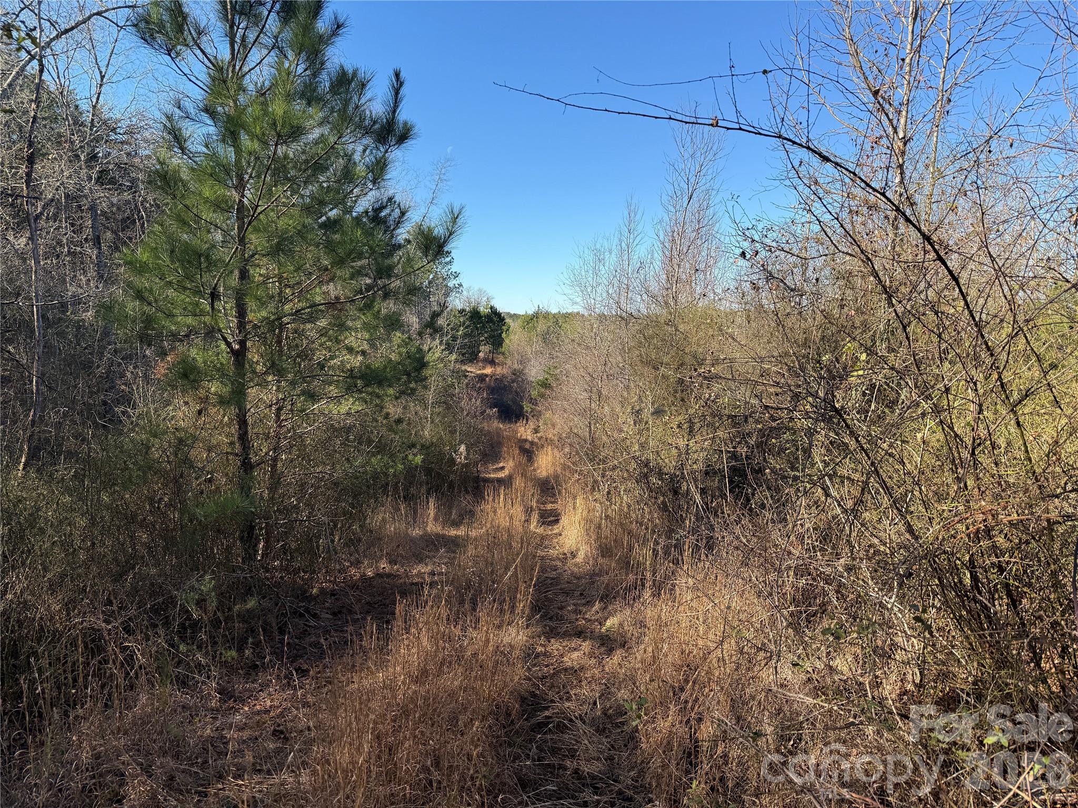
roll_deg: -1.7
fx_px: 747
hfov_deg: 71.6
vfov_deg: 56.8
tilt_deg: -6.0
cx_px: 539
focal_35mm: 24
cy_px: 404
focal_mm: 6.76
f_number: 1.78
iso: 100
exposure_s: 1/2000
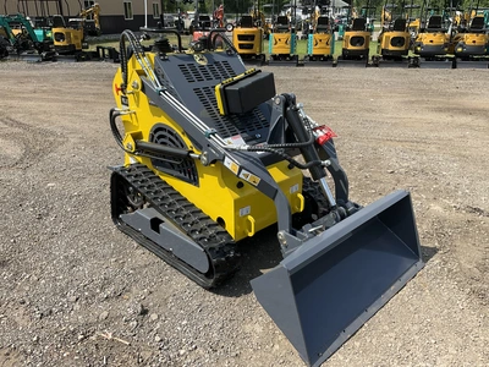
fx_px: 410
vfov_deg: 48.2
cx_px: 244
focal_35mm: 29
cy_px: 184
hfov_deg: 61.7
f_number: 1.8
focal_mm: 3
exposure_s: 1/1377
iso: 25
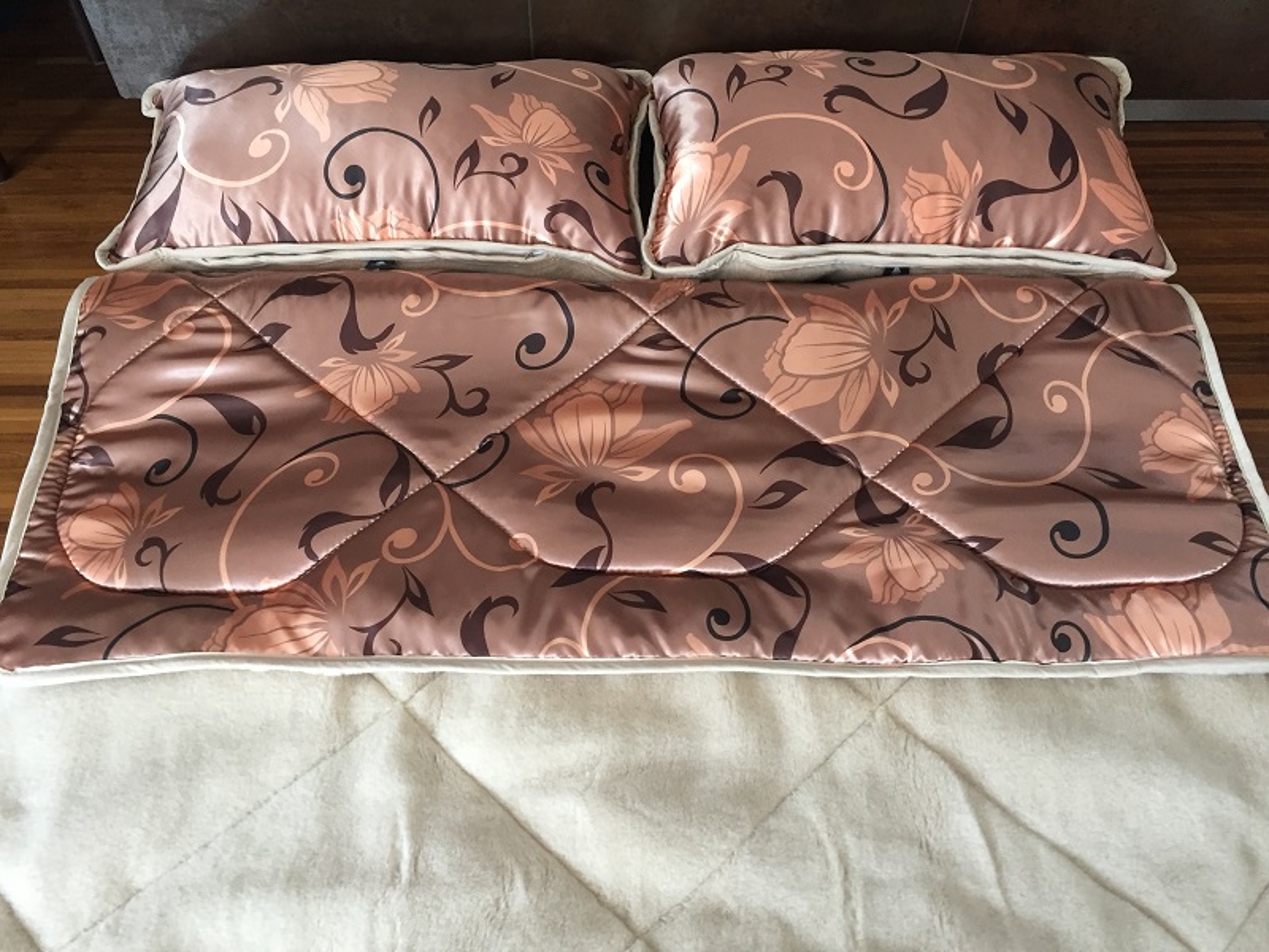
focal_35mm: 29
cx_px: 634
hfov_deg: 61.7
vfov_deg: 48.2
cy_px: 476
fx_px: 1063
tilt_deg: -56.4
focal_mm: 4.15
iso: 160
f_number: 2.2
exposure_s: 1/33
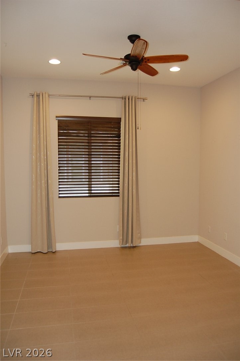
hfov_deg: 47.8
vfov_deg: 67.4
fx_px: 271
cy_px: 180
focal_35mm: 27
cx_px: 120
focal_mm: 18
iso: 400
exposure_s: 1/60
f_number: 3.5
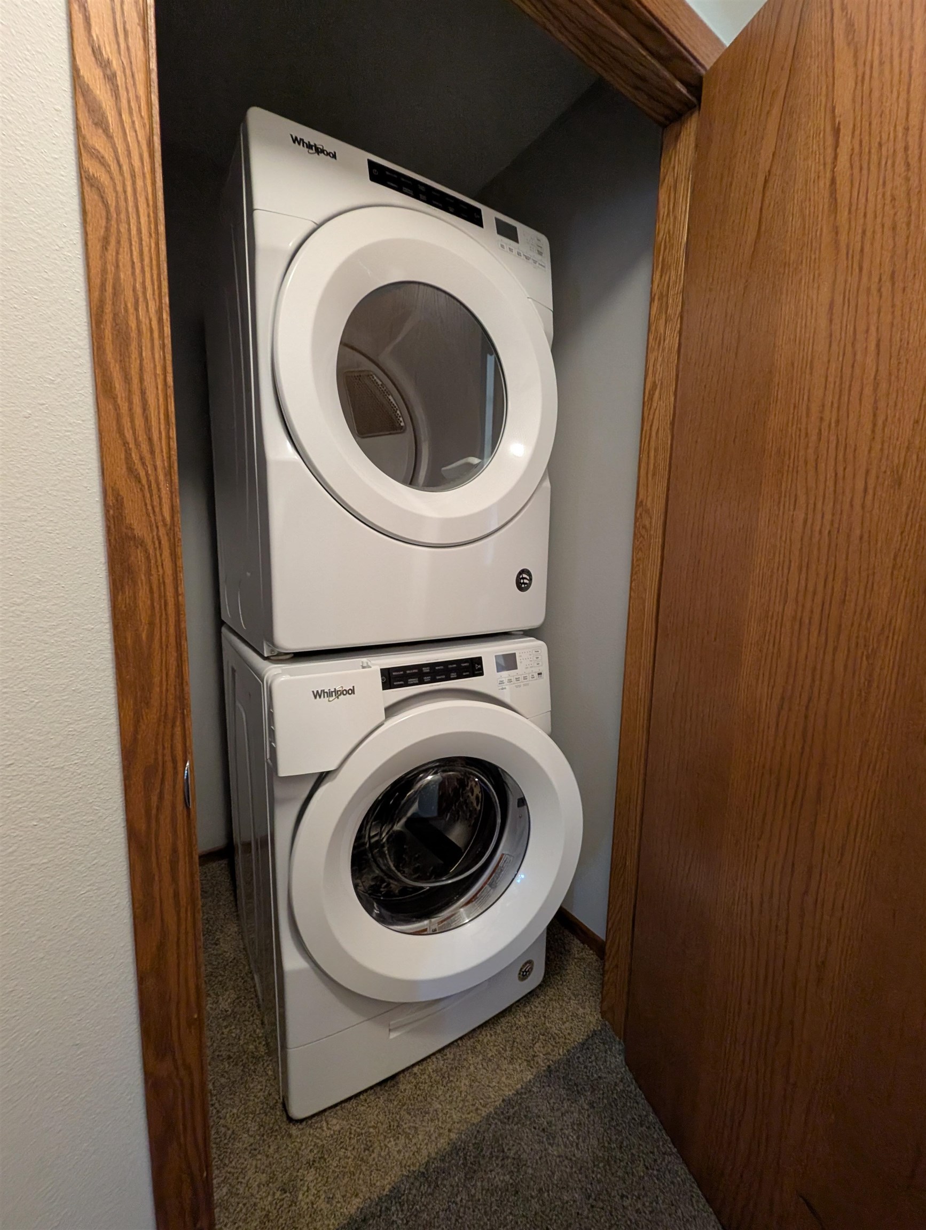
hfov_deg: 90.0
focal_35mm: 13
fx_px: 463
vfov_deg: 106.1
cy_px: 615
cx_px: 463
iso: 483
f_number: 2.2
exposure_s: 1/24
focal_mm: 1.95
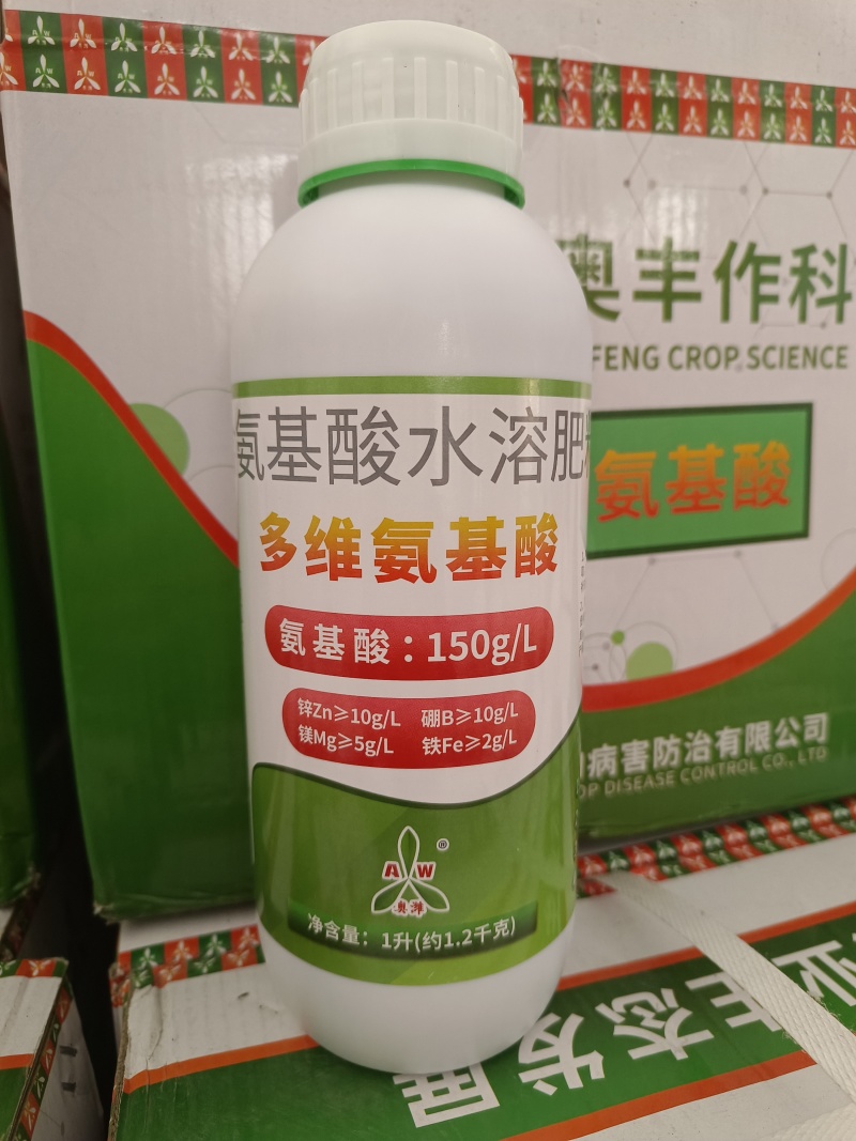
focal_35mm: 23
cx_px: 428
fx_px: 758
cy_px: 570
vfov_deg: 73.9
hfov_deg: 58.9
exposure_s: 1/33.3
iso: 2236
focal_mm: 5.59
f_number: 1.88
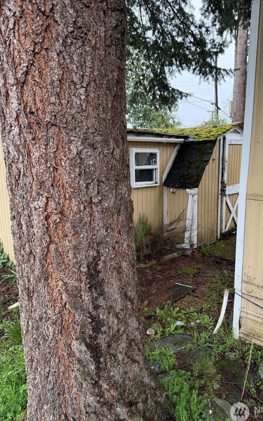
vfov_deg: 70.4
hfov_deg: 47.3
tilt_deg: -10.3
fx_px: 298
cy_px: 211
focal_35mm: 26
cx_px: 160
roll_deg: -3.2
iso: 80
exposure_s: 1/132
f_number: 1.78
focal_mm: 6.76
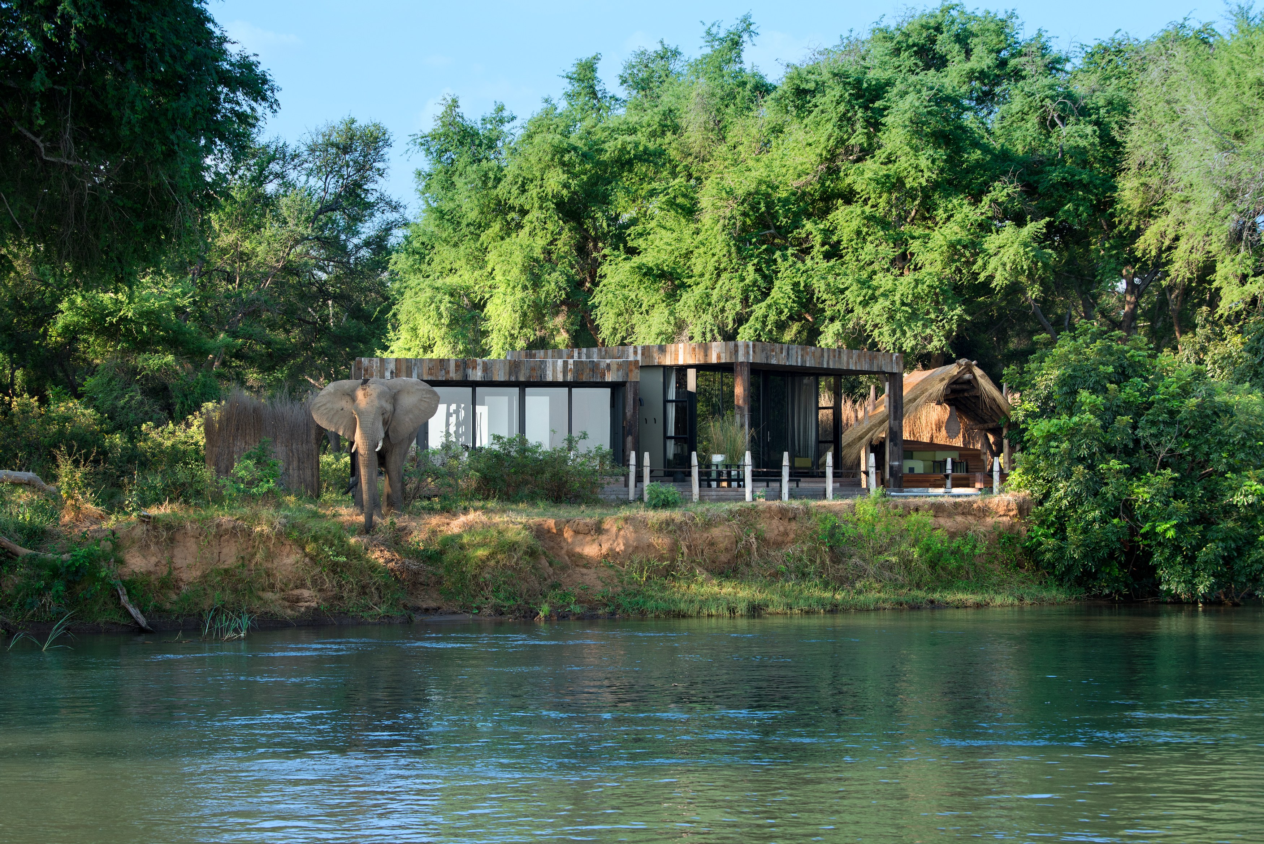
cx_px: 632
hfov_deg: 28.8
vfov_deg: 19.5
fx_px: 2458
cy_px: 422
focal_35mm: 70
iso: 280
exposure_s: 1/250
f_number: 6.7
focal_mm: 70
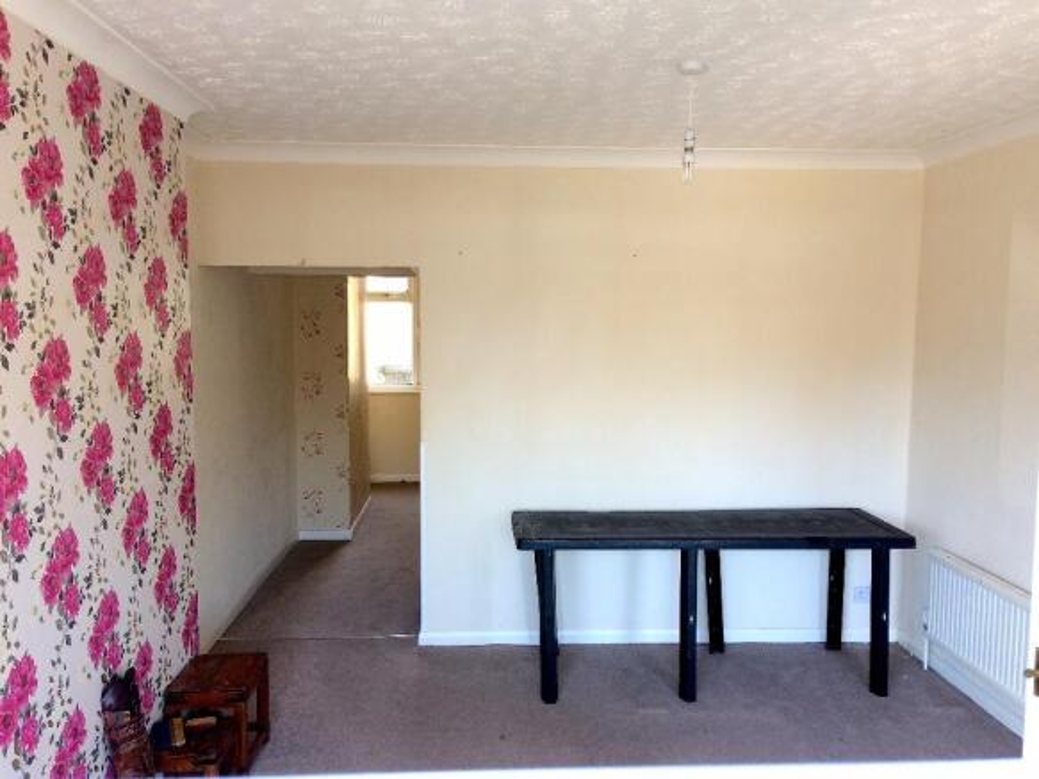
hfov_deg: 61.7
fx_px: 870
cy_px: 390
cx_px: 520
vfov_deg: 48.2
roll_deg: +0.7
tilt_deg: -5.6
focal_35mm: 29
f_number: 2.2
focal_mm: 4.15
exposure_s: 1/50
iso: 40
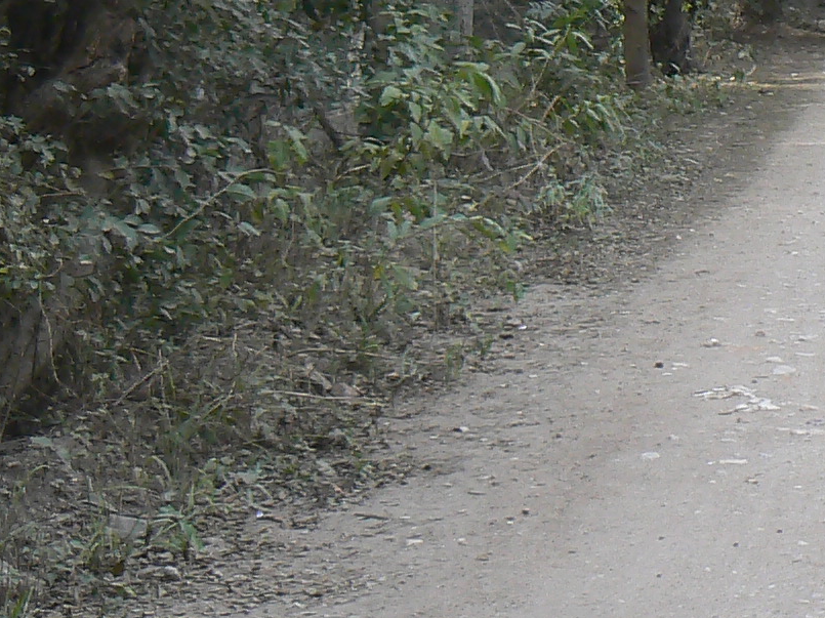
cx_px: 1126
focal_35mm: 126
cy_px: -74
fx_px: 3002
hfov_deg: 14.8
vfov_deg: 11.6
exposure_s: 1/50
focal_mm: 6
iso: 80
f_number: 4
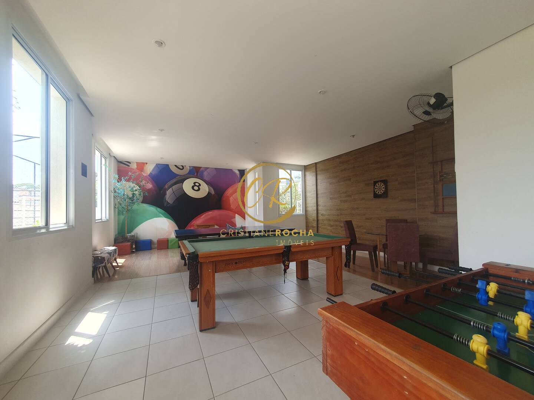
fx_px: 201
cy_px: 200
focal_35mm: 13
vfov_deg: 89.9
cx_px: 267
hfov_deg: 106.2
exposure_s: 1/120
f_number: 2.2
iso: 64
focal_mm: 1.8
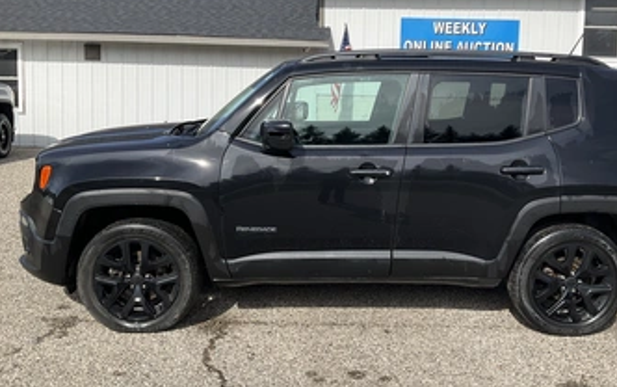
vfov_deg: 34.4
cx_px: 353
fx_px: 623
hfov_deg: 52.5
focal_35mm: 37
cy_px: 162
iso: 25
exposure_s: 1/1675
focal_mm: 3
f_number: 1.8
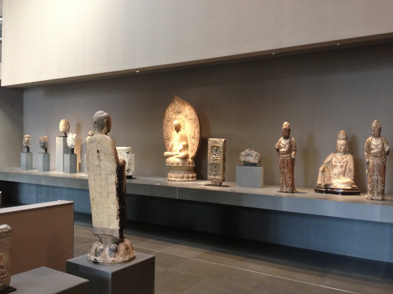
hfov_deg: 52.6
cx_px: 196
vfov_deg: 40.7
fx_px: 397
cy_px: 147
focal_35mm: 35
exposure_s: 1/20
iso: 250
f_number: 2.4
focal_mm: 4.28
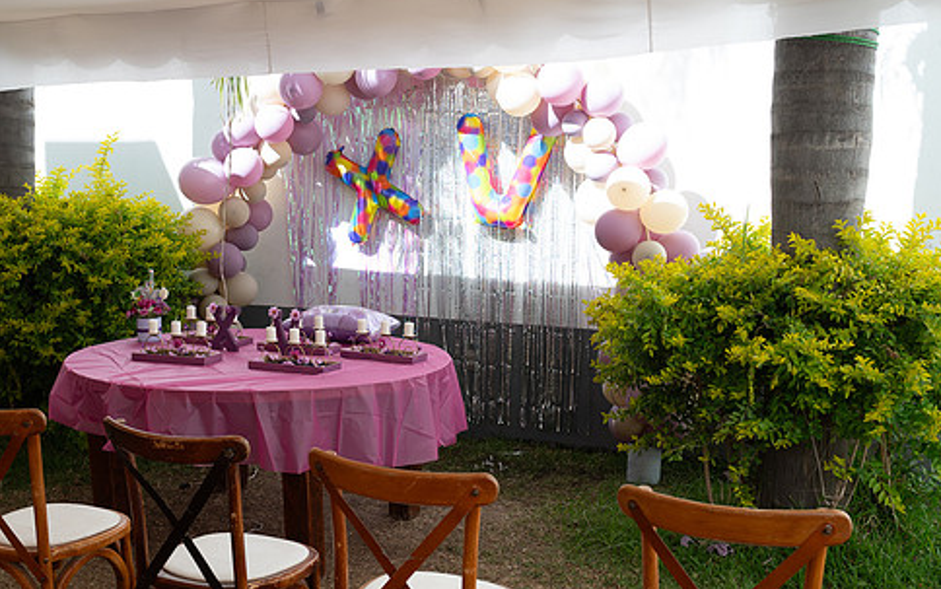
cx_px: 441
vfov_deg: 29.2
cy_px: 320
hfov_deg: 45.2
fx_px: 1129
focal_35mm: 44
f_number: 4
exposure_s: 1/250
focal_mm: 35
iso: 100
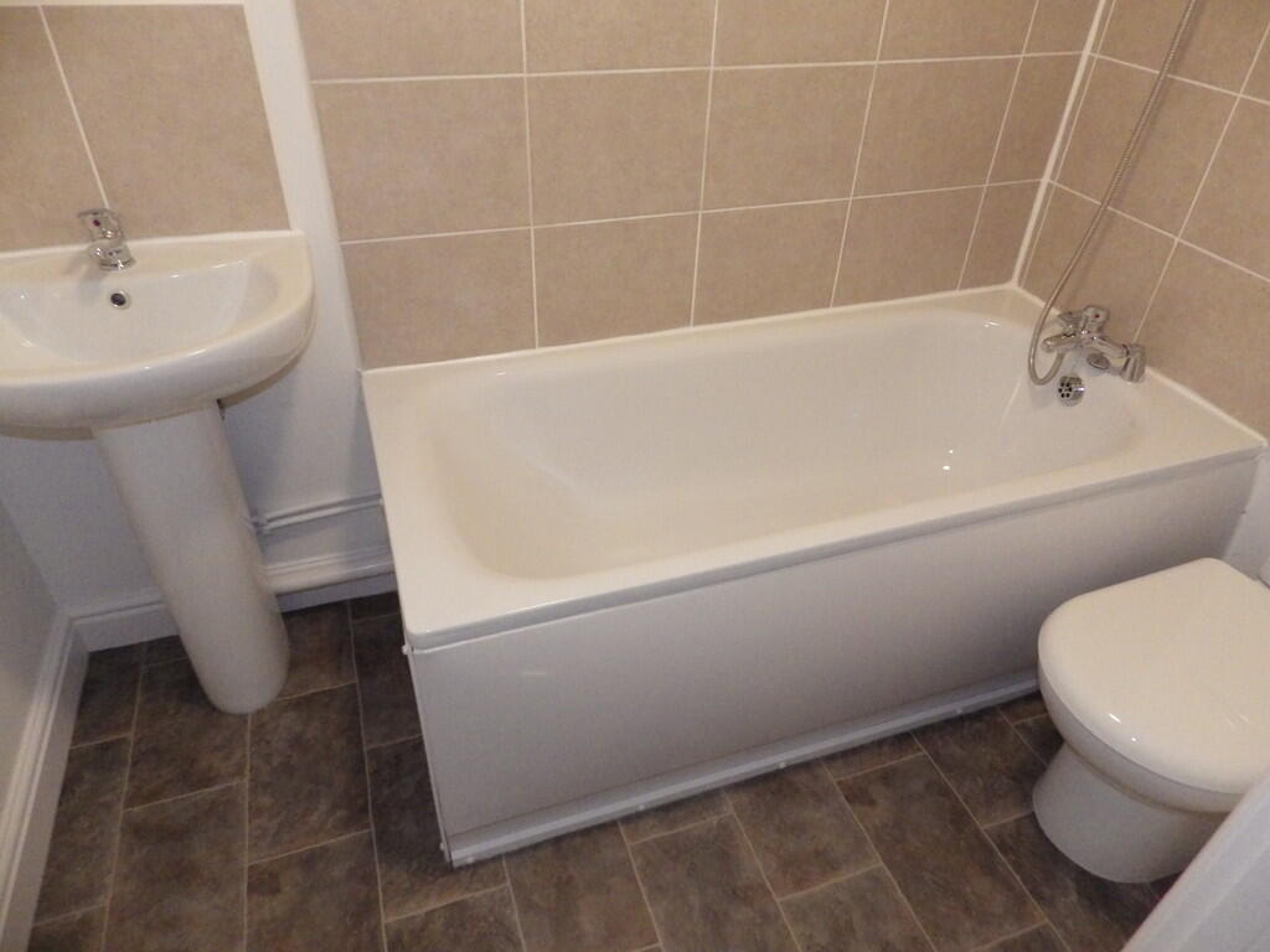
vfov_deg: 61.1
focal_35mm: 22
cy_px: 476
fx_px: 807
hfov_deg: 76.4
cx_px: 635
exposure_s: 1/40
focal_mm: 4
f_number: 3.1
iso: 800
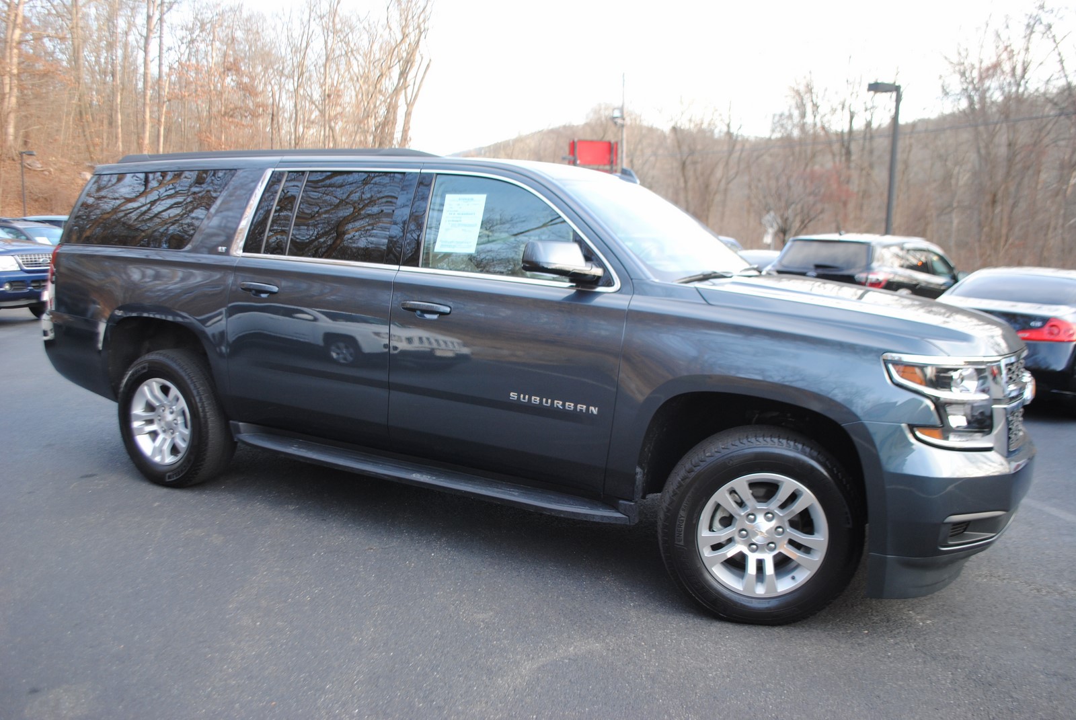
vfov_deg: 43.7
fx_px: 898
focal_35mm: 30
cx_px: 538
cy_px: 360
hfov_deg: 61.9
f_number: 3.8
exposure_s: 1/60
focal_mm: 20
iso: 200
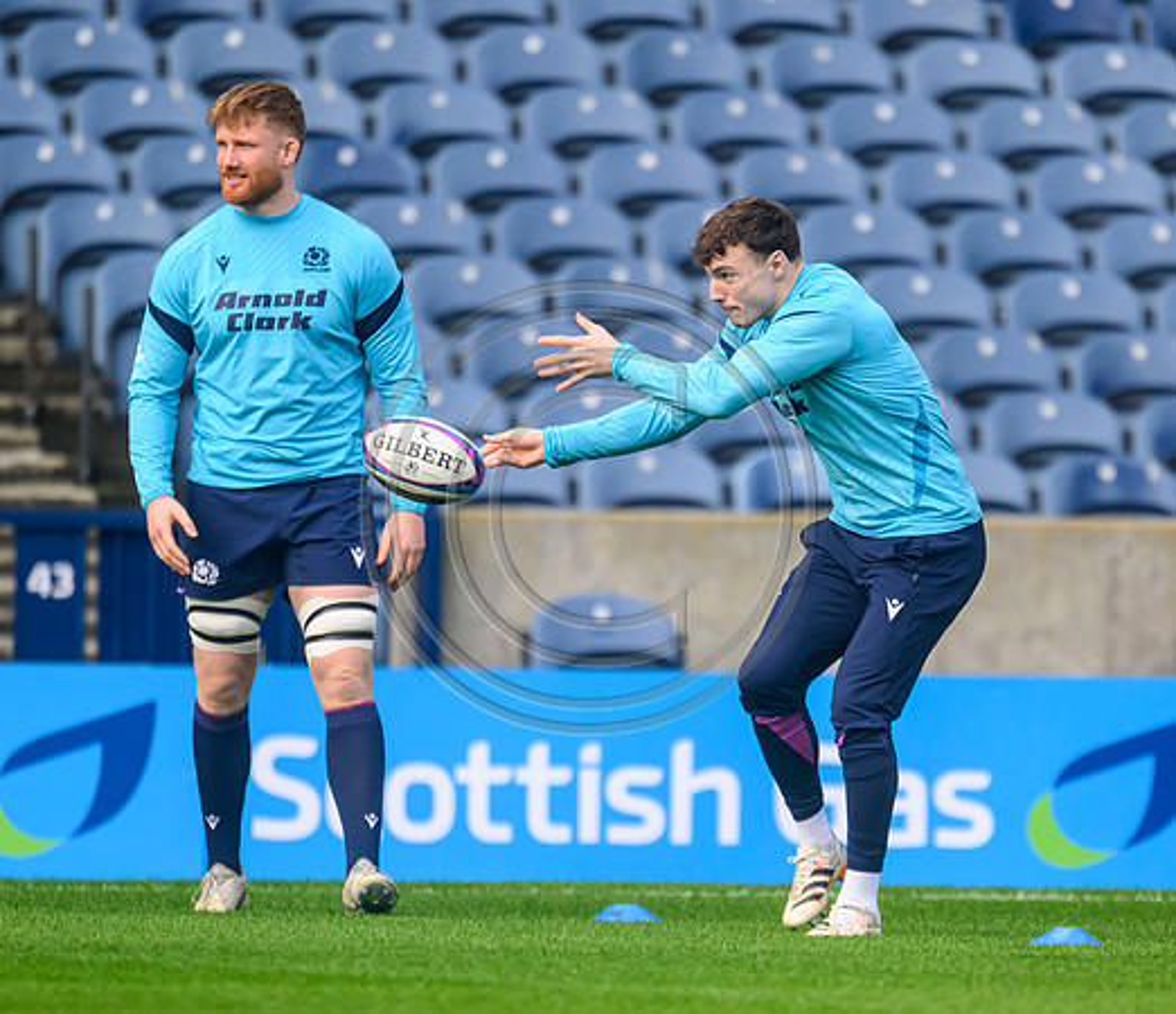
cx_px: 801
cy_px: 528
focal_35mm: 981
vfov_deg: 1.6
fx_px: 35213
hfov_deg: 1.9
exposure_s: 1/1600
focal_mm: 784
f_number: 5.6
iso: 2500
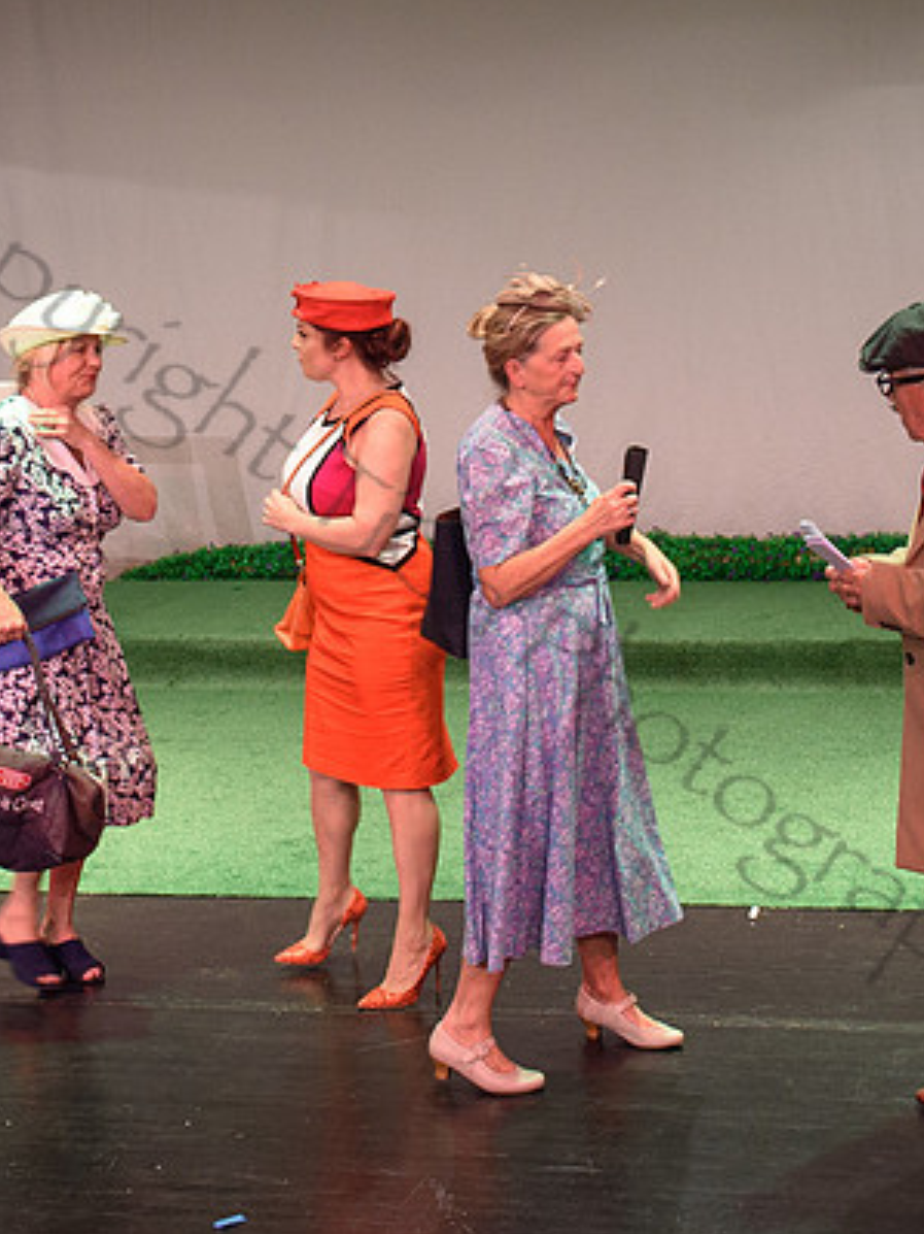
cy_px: 265
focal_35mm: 81
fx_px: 2884
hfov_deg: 18.2
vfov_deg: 23.8
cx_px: 435
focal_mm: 32
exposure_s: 1/80
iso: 800
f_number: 4.5
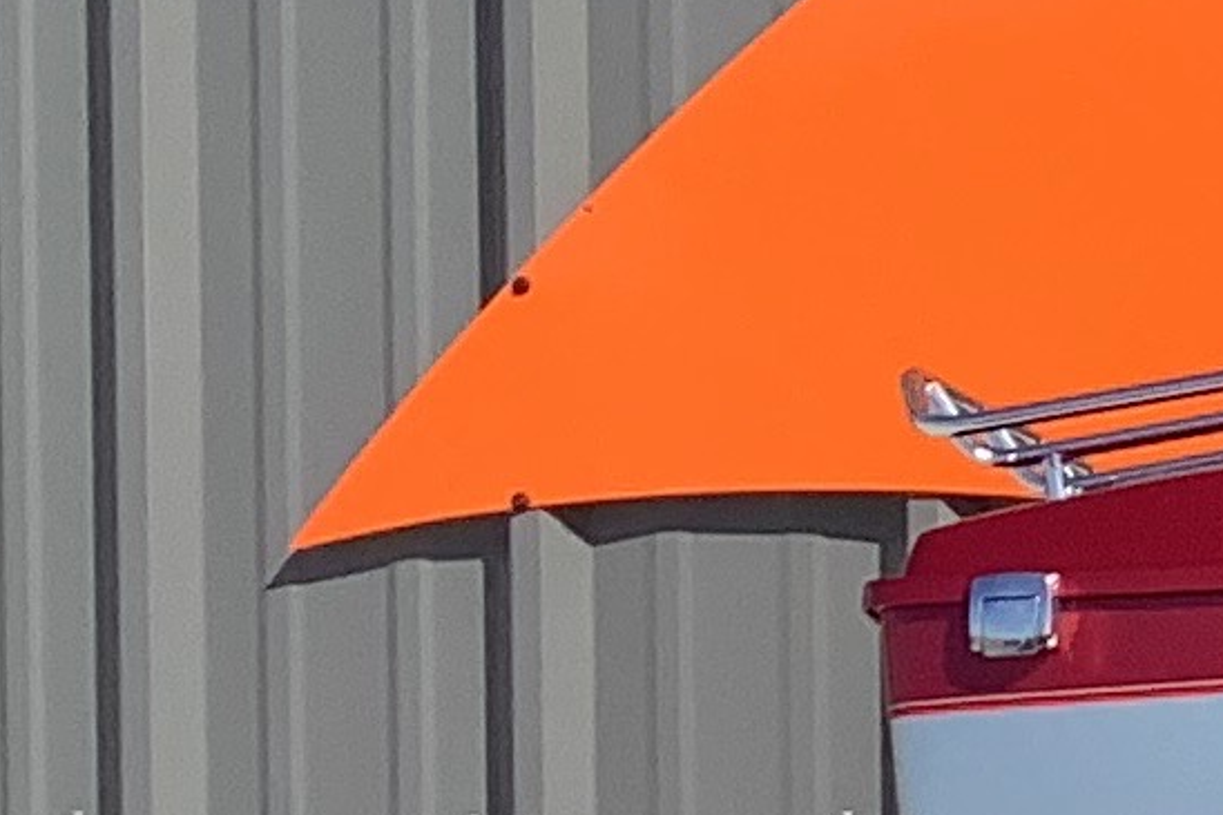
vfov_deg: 7.1
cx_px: 3075
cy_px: 277
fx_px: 6520
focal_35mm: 192
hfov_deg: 9.4
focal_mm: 3.3
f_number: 2.4
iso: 25
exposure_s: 1/1031
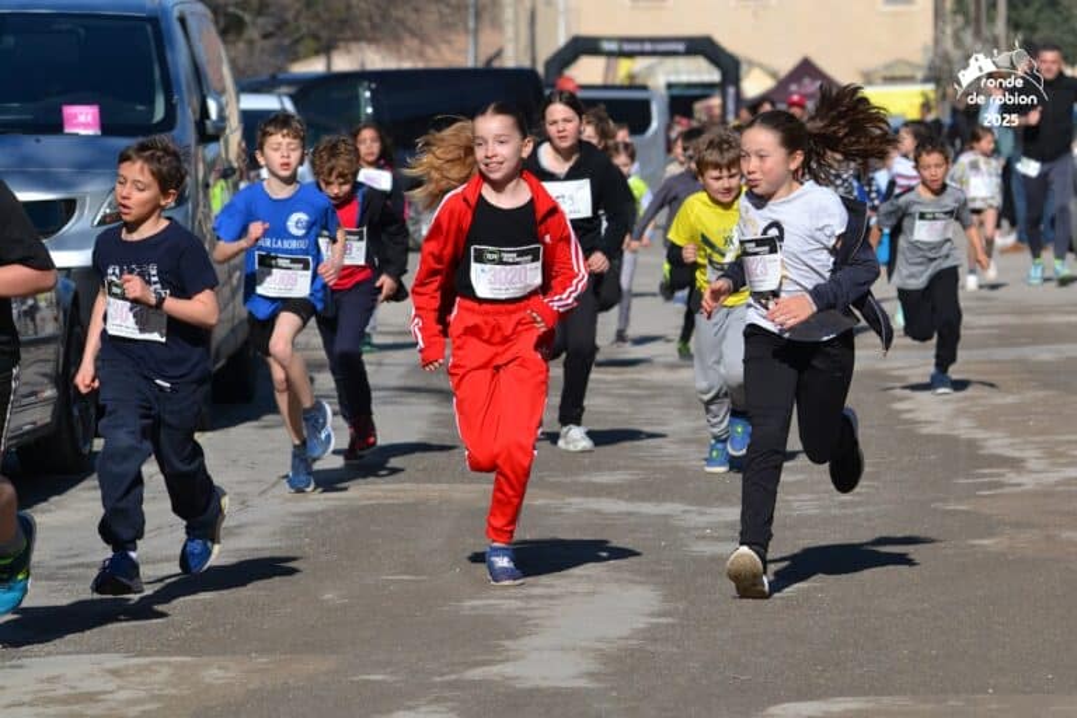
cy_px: 359
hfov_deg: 9.1
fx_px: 6731
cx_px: 538
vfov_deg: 6.1
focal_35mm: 225
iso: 400
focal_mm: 150
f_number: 7.1
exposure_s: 1/2000
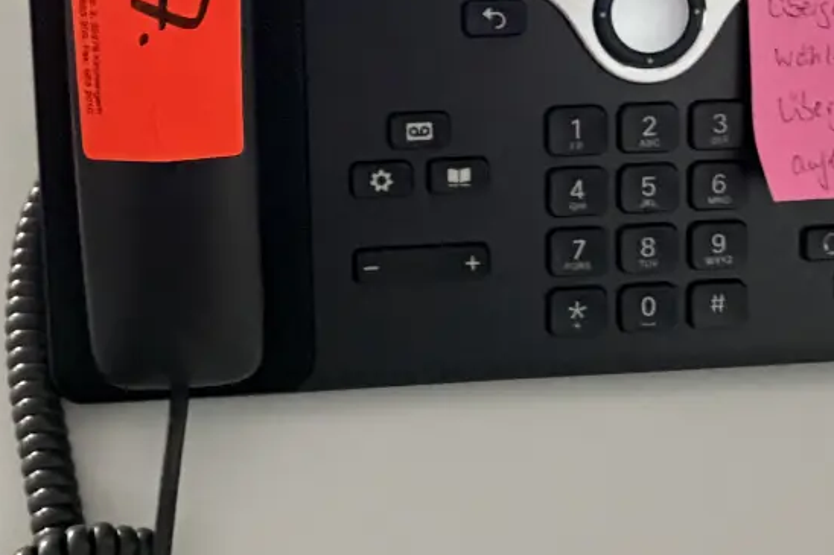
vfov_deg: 25.4
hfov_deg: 38.8
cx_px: 362
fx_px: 1181
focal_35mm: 51
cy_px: 24
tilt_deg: -47.7
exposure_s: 1/50
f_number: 2.2
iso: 800
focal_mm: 2.22
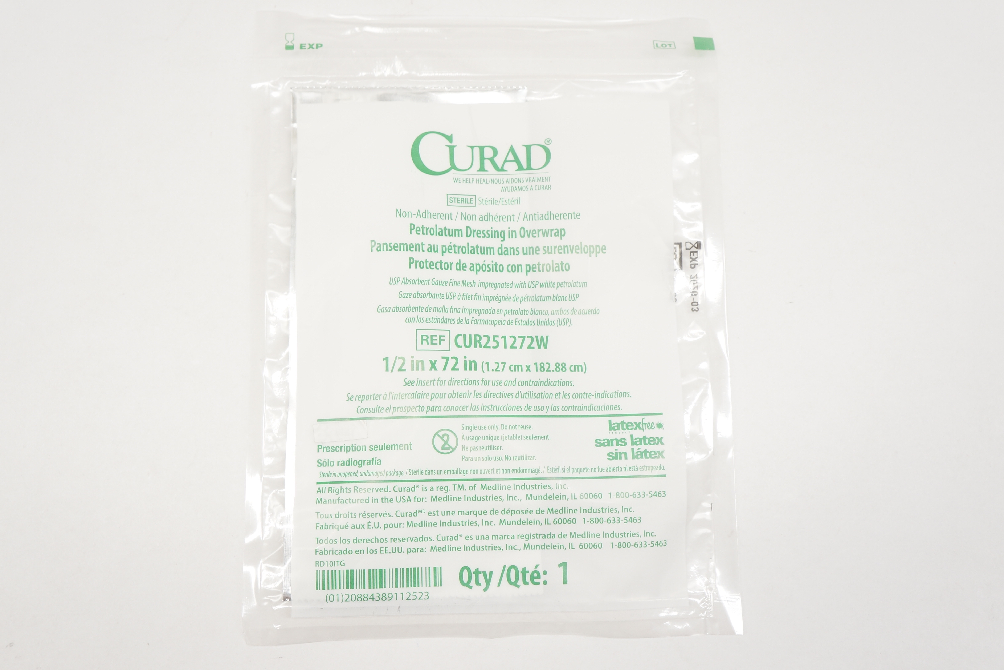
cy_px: 328
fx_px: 1032
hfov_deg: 51.9
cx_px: 492
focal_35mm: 37
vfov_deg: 35.9
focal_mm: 24
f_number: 5.6
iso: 400
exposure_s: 1/80
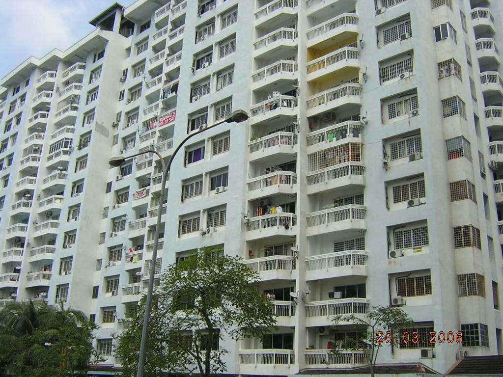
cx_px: 252
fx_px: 523
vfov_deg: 39.7
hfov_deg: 51.4
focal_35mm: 36
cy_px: 188
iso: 100
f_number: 5.2
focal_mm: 4.7
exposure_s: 1/275
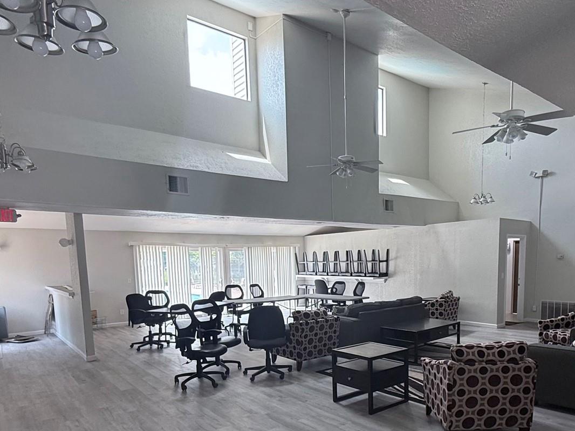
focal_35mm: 21
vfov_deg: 63.0
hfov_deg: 78.1
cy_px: 253
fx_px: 349
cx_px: 345
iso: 80
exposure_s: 1/99
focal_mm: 2.22
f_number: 2.2
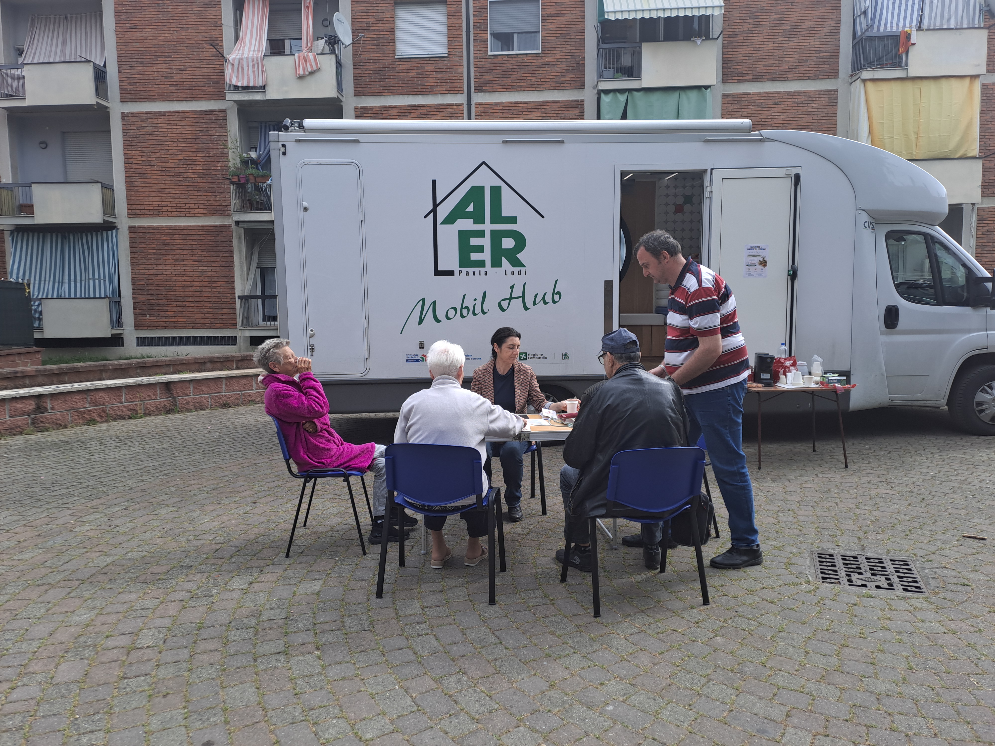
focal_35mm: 25
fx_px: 719
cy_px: 373
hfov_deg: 69.4
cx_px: 498
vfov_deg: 54.9
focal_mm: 4.65
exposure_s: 1/354
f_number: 1.8
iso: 32
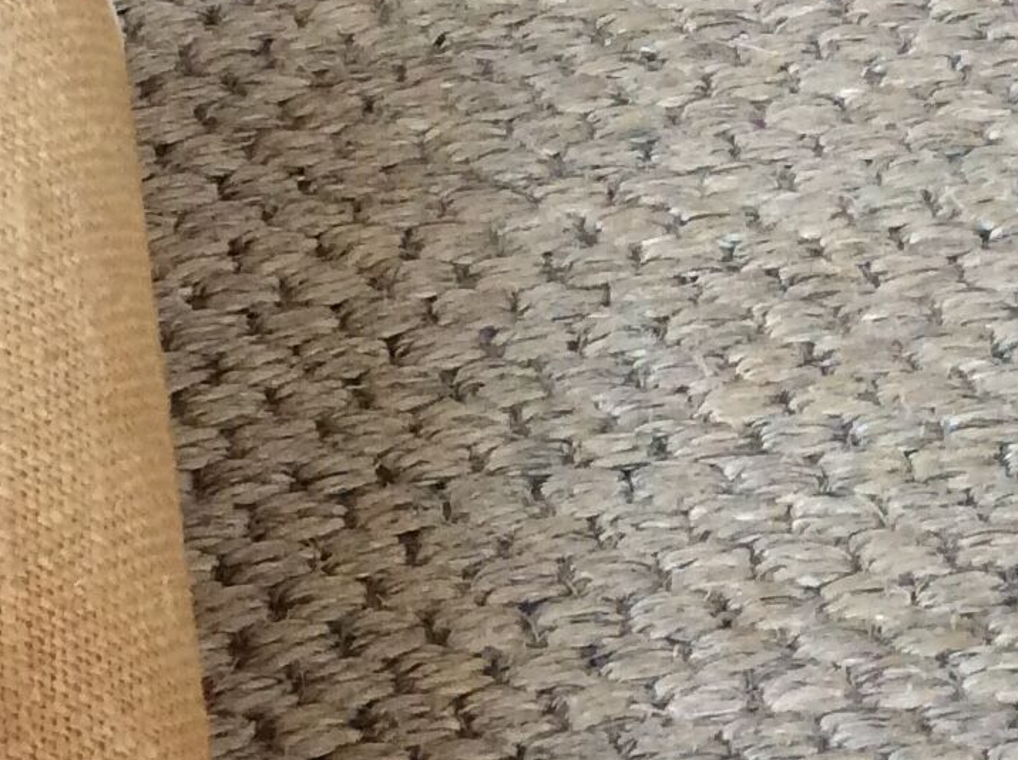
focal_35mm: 116
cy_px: 1131
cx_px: -443
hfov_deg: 15.8
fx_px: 3406
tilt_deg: -55.2
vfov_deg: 12.2
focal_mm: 3.3
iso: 160
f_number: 2.4
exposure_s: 1/25
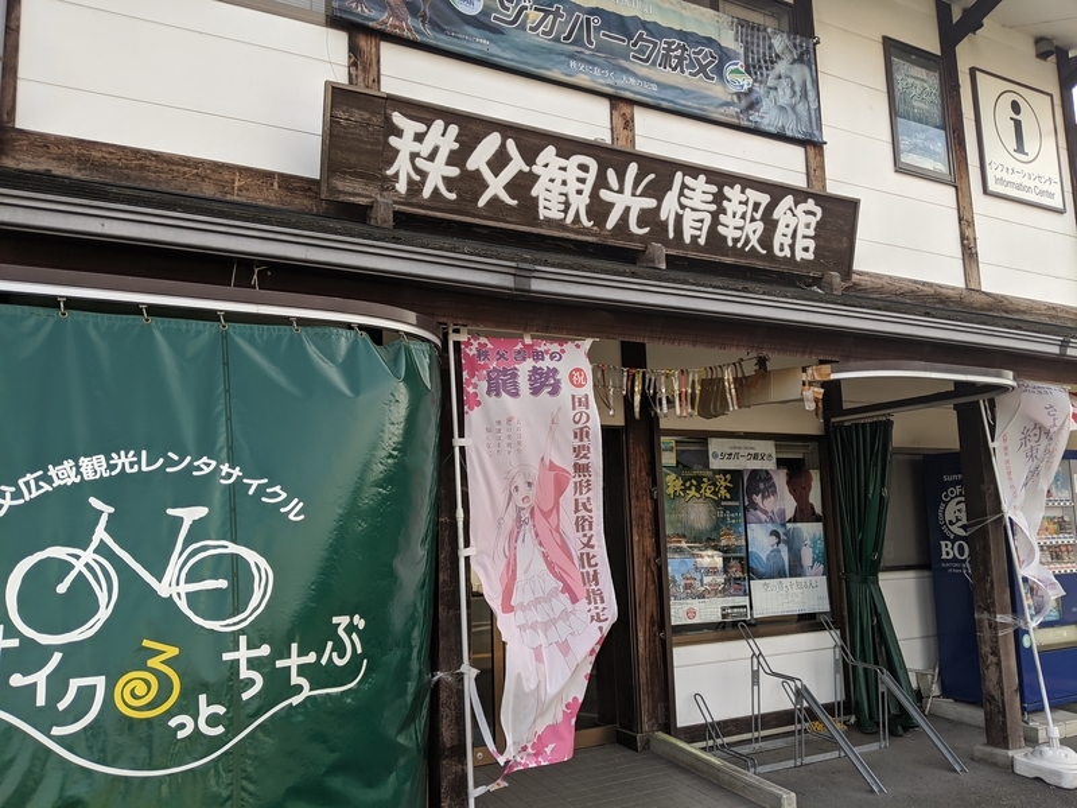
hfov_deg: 65.3
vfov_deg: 51.4
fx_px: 840
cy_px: 404
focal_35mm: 27
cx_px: 538
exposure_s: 1/671
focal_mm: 4.44
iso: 63
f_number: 1.8
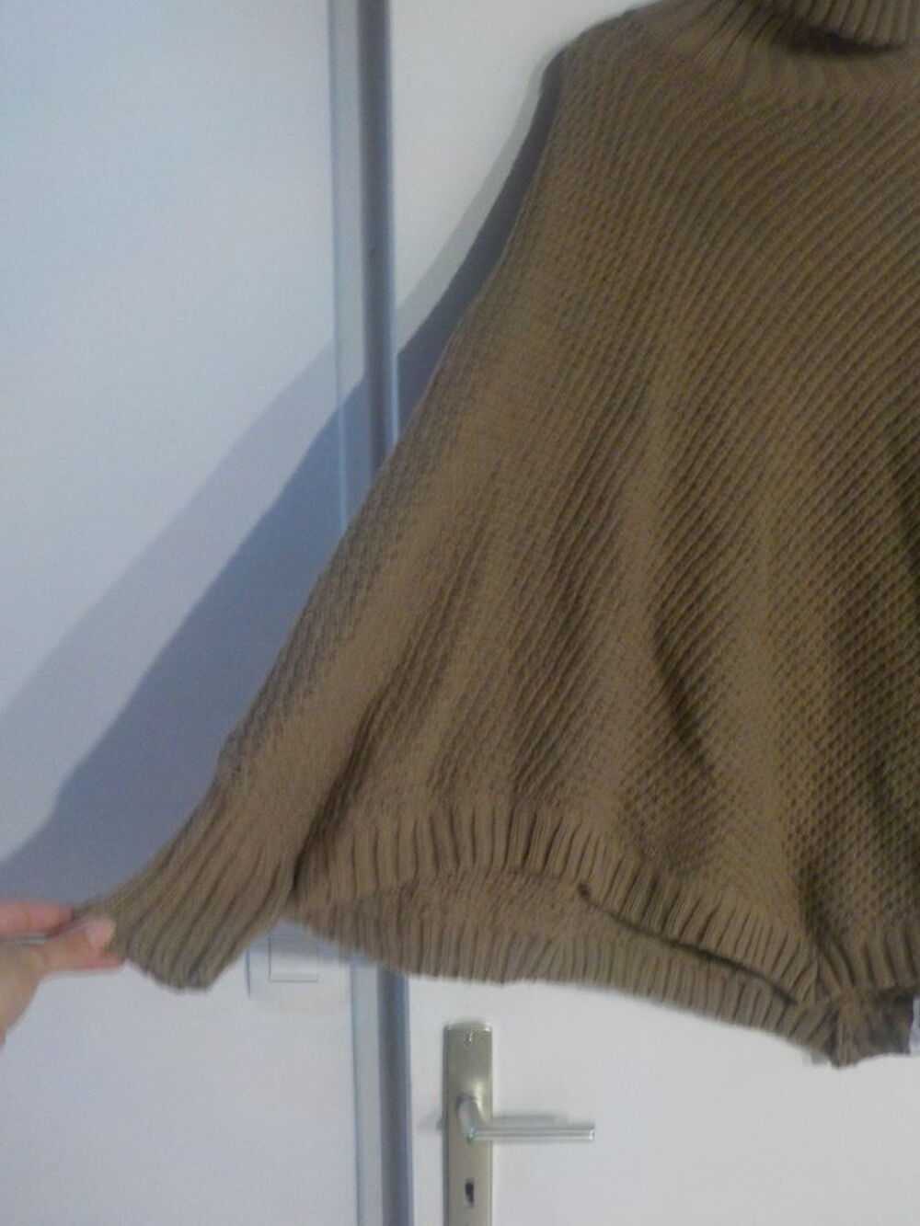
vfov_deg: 60.0
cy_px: 613
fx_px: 1063
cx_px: 460
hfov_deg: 46.8
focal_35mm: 30
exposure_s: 1/8
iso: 450
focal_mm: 4.1
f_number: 3.3
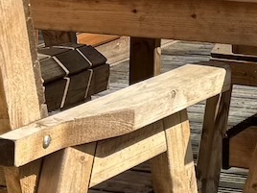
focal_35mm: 179
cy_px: -188
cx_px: 360
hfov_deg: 10.7
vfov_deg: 7.9
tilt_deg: -1.0
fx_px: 1329
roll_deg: -0.4
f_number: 1.78
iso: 80
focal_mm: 6.86
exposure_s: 1/1425
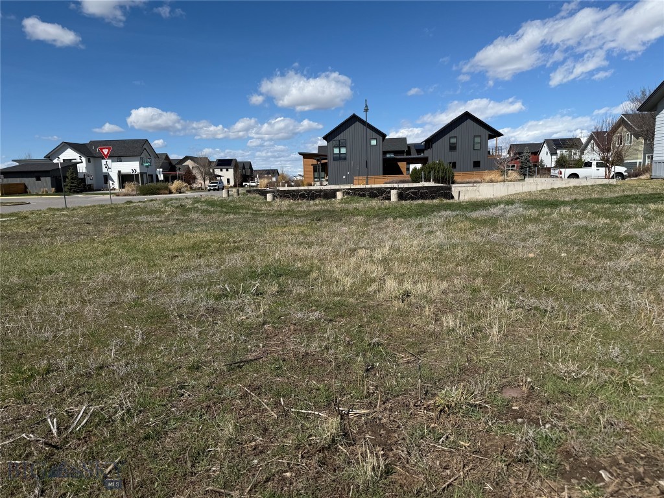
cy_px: 249
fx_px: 460
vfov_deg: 56.8
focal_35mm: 24
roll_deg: +2.3
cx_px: 332
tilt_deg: -8.1
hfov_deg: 71.6
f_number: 1.78
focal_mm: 6.76
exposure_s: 1/7353
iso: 80
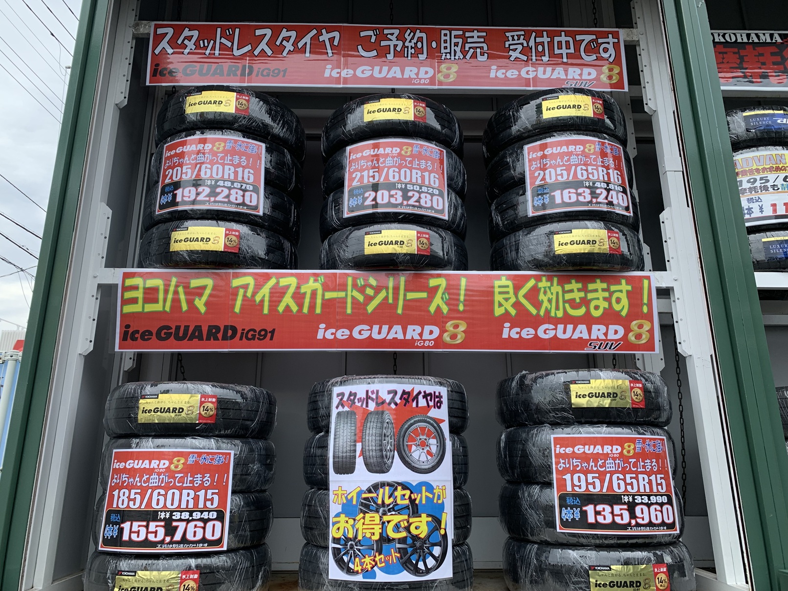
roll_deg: +0.9
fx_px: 592
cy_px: 296
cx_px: 394
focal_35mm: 26
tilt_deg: +17.2
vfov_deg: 53.1
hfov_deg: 67.3
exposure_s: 1/601
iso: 25
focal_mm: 4.25
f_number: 1.8
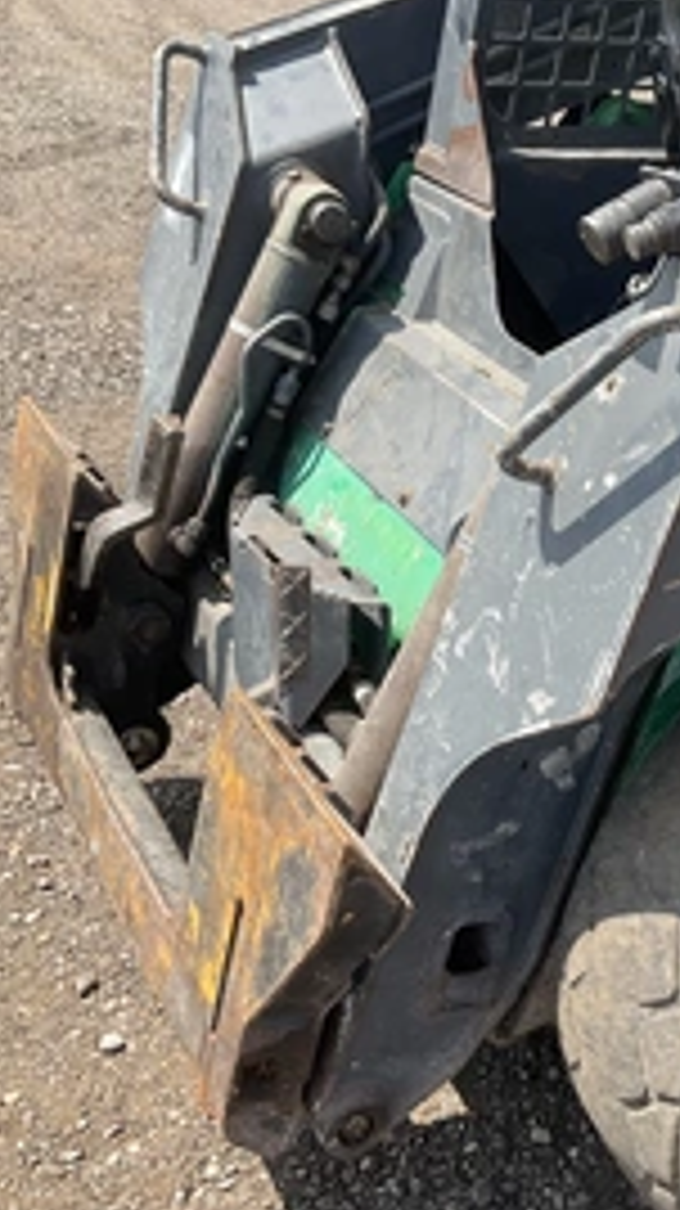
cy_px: 630
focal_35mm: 47
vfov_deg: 43.7
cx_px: 703
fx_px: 1509
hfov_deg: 24.1
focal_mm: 3
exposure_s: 1/709
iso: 25
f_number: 1.8
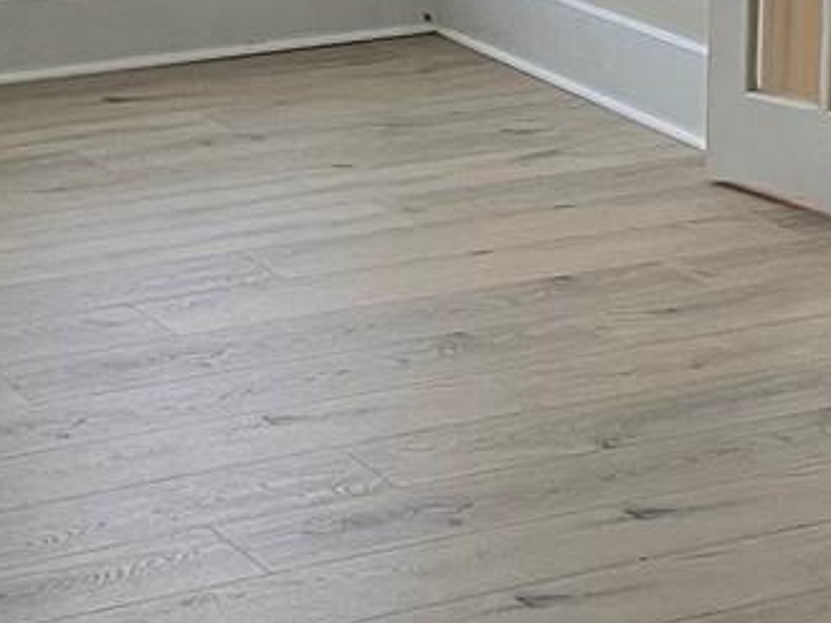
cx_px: 433
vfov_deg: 12.1
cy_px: 352
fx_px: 2929
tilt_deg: -16.0
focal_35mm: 122
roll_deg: -0.5
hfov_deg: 16.1
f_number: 1.6
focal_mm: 5.1
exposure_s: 1/91
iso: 125
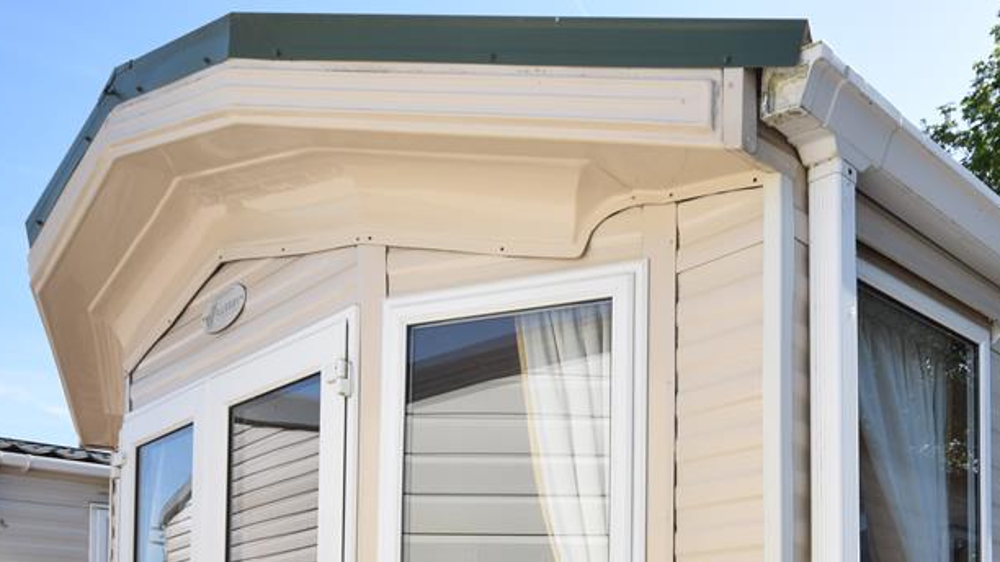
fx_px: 981
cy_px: 640
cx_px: 645
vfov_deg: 28.6
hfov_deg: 53.2
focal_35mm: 37
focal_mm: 12
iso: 200
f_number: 9
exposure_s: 1/320
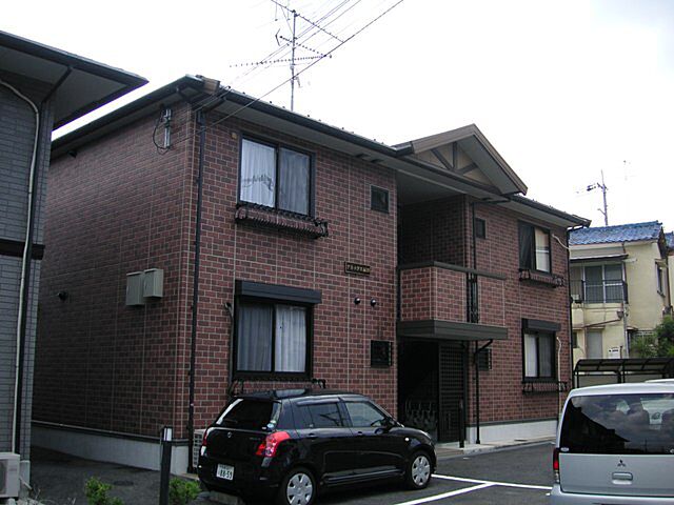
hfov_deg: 50.1
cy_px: 252
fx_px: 720
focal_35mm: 37
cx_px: 337
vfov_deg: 38.7
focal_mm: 6.1
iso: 50
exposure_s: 1/350
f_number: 2.8
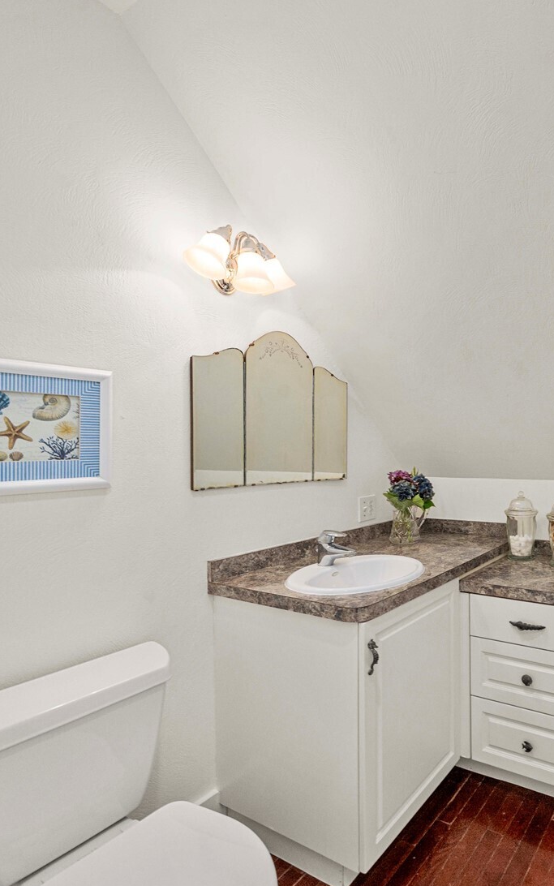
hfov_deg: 55.1
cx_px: 486
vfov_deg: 88.0
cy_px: 444
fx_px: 459
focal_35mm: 19
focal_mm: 12
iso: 125
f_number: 8
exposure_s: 1/30
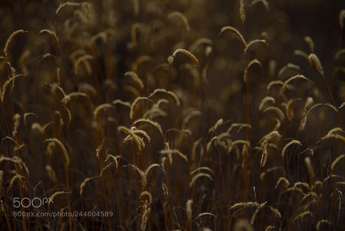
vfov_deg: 8.9
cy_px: 116
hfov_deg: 13.3
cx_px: 172
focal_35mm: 154
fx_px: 1477
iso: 100
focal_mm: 154
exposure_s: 1/640
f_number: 6.3
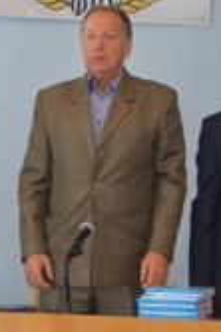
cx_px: -24
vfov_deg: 8.0
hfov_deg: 5.3
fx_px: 2389
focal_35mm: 259
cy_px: 183
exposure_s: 1/30
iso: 720
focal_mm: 45
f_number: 4.8
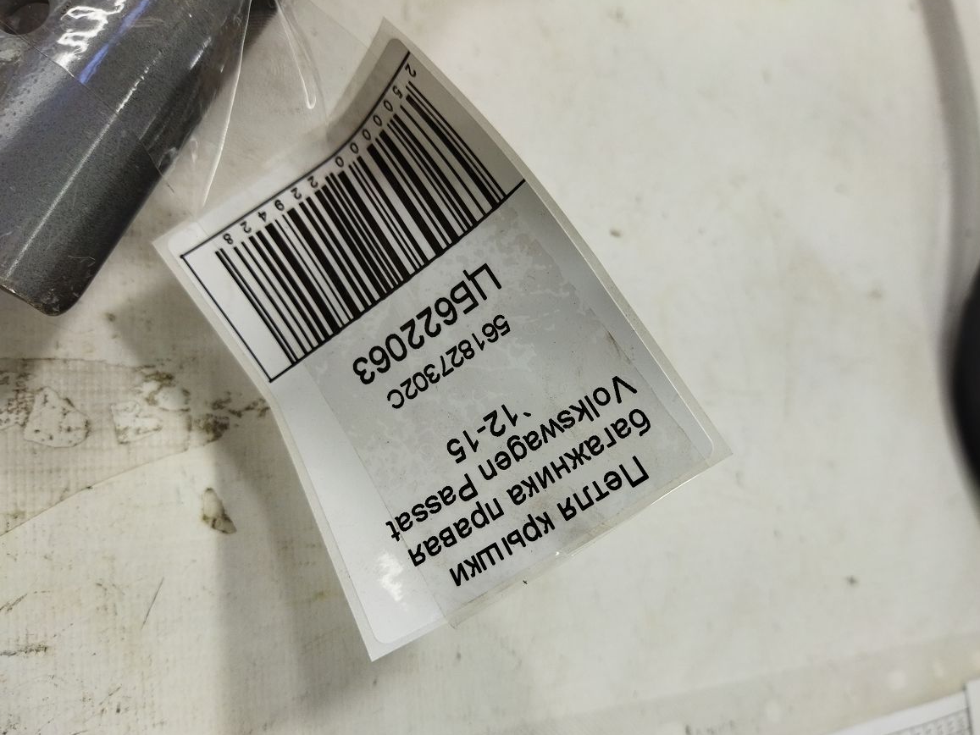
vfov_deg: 49.8
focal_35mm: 28
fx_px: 793
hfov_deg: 63.4
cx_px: 495
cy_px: 373
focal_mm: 4.71
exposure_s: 1/218
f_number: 1.79
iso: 100
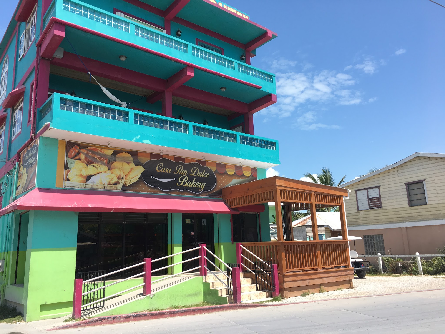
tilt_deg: +13.5
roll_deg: +2.4
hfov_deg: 61.7
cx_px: 222
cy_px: 167
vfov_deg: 48.2
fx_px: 373
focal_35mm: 29
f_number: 2.2
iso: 25
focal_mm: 4.15
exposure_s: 1/950
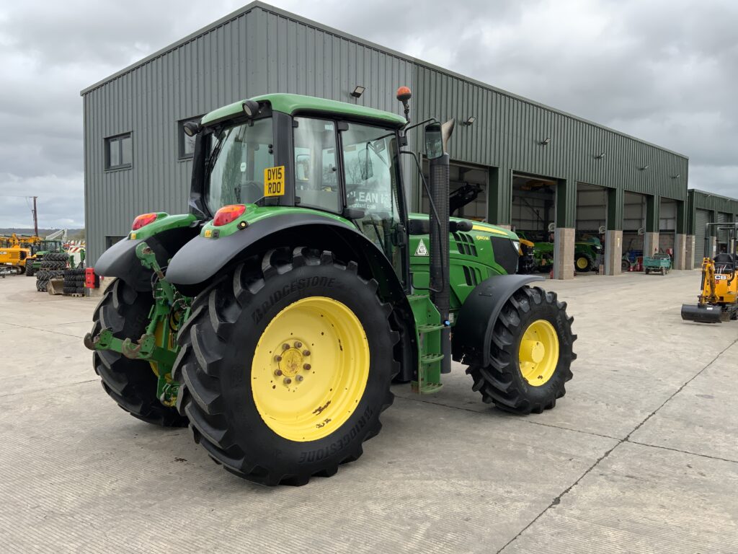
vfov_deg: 48.2
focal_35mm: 29
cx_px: 369
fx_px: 618
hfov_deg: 61.7
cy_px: 277
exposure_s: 1/1076
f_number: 1.8
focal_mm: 3
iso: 16
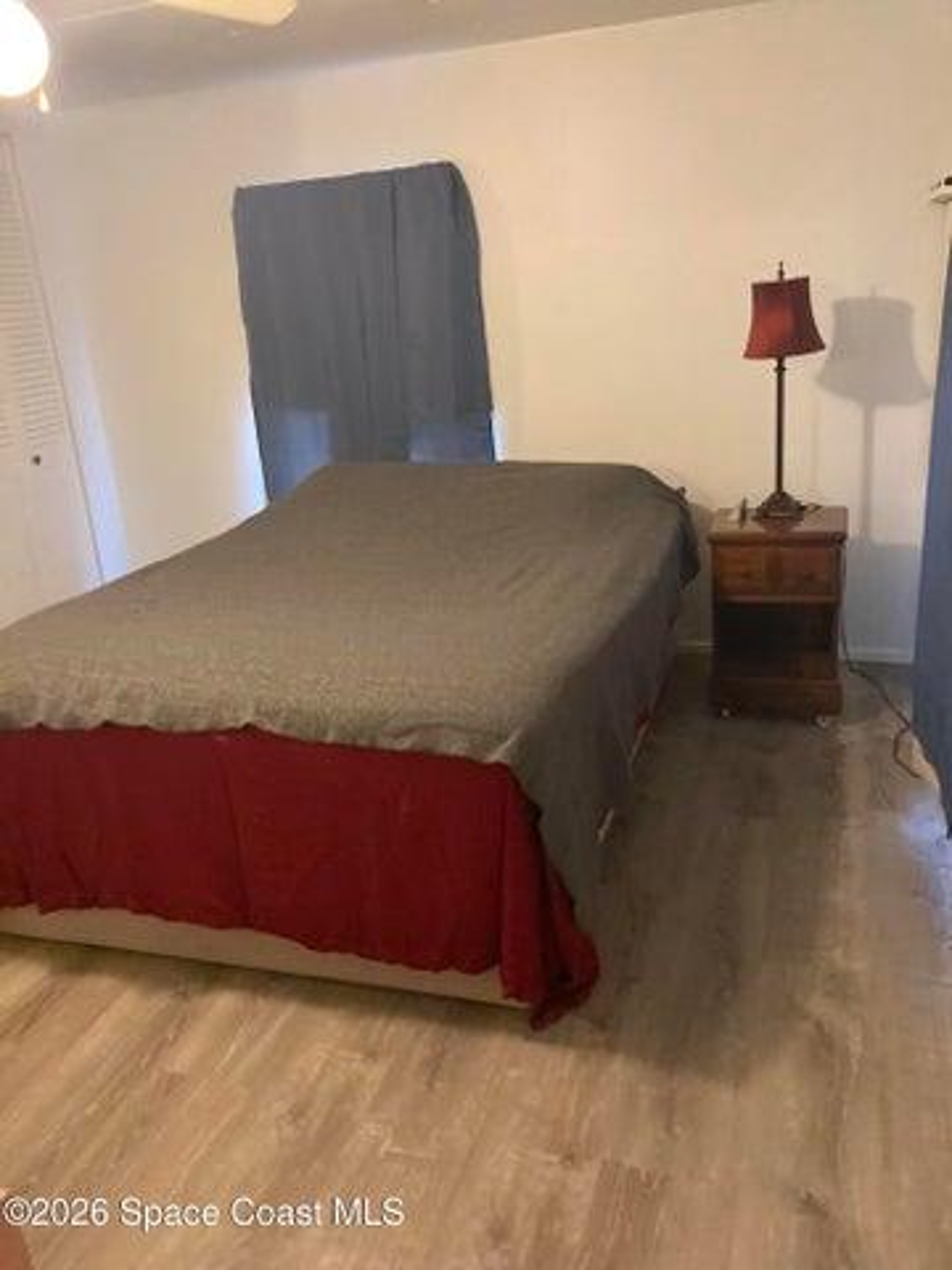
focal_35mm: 28
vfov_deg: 63.4
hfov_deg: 49.7
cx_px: 476
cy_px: 635
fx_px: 1027
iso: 640
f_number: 1.8
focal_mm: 3.99
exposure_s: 1/30
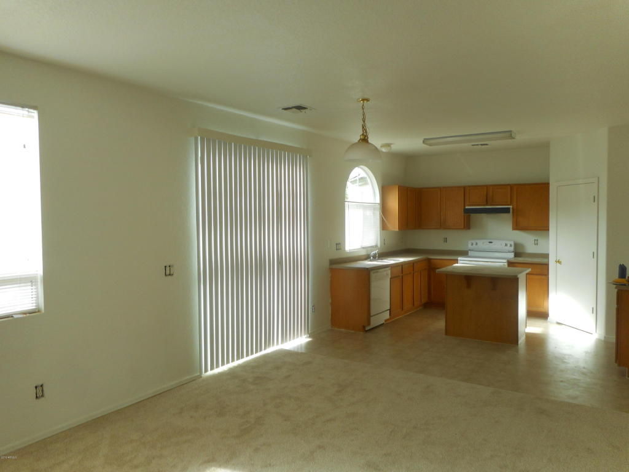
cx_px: 314
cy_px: 236
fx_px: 454
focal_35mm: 25
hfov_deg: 69.4
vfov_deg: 54.9
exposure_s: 1/40
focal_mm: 4.5
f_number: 3.7
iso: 80
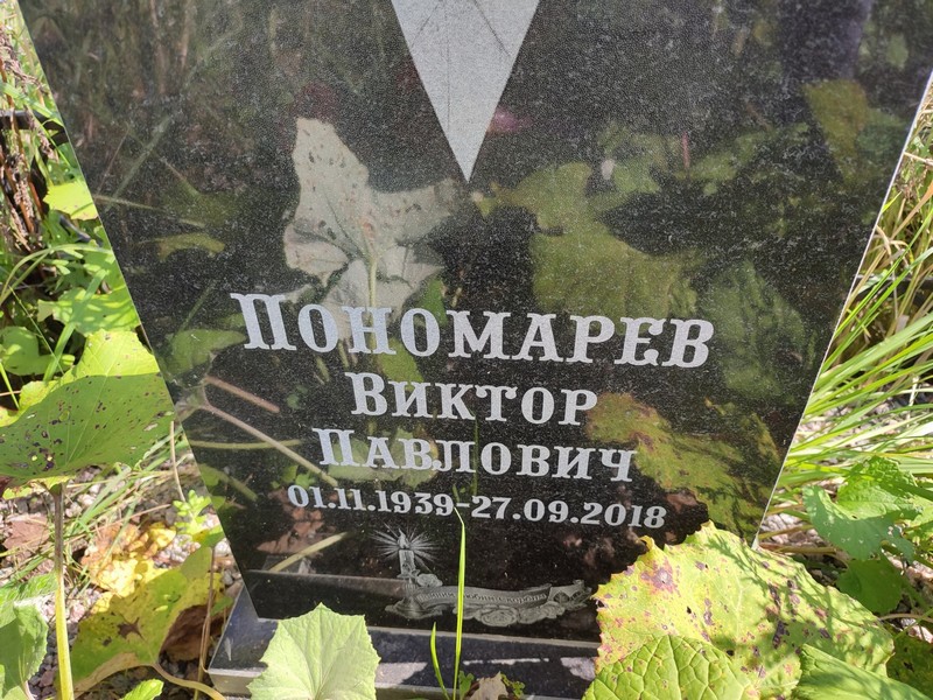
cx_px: 466
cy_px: 350
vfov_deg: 54.9
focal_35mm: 25
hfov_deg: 69.4
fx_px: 674
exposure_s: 1/249
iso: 50
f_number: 1.9
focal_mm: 6.04
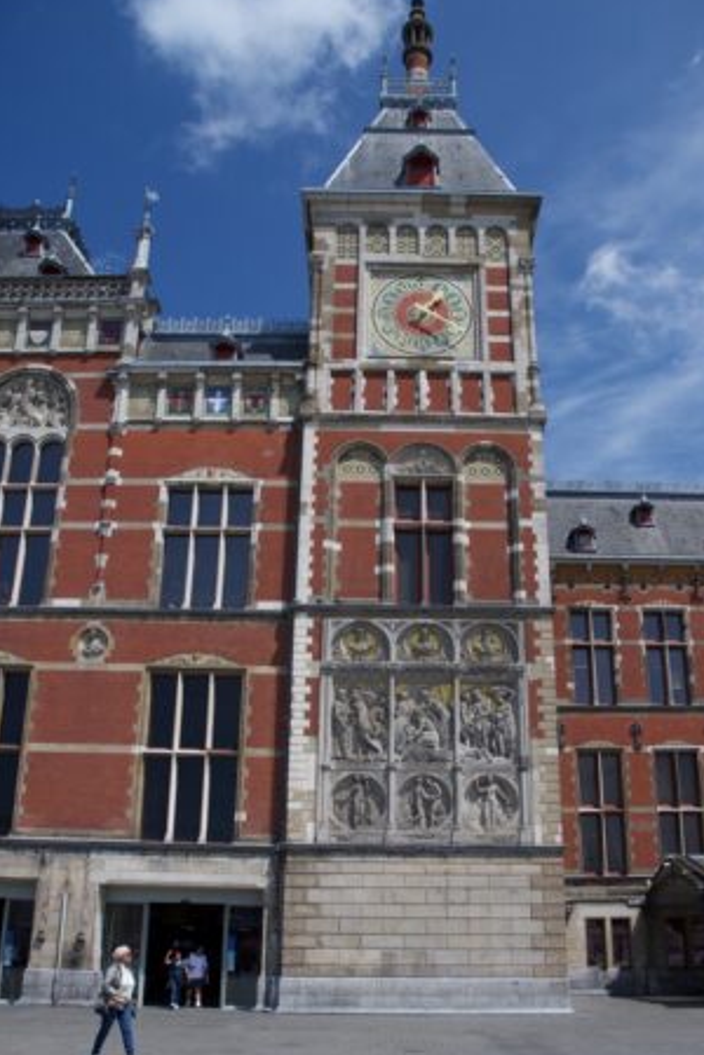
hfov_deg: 43.6
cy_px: 560
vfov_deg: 61.9
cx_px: 384
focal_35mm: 30
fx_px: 880
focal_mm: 18
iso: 100
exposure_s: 1/160
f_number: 6.3
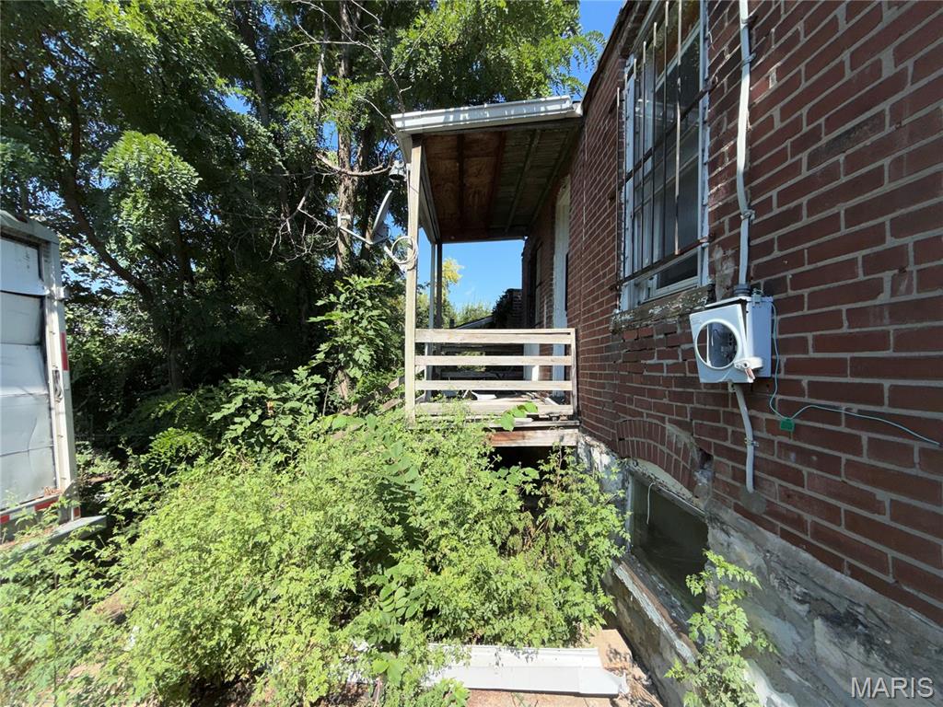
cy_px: 354
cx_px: 472
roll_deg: +1.2
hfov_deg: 102.1
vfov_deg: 85.7
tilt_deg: -1.9
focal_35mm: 14
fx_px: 381
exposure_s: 1/658
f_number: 2.2
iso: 16
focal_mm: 2.22
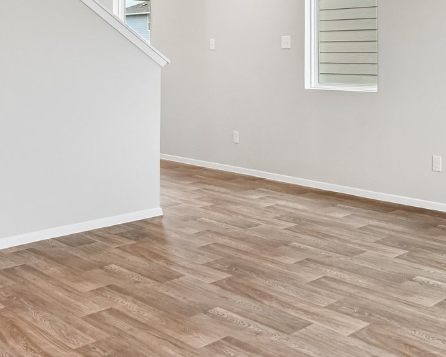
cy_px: 58
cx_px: 353
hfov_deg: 38.2
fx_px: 620
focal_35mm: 47
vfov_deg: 31.0
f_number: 8
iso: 360
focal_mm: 16
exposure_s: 1/15
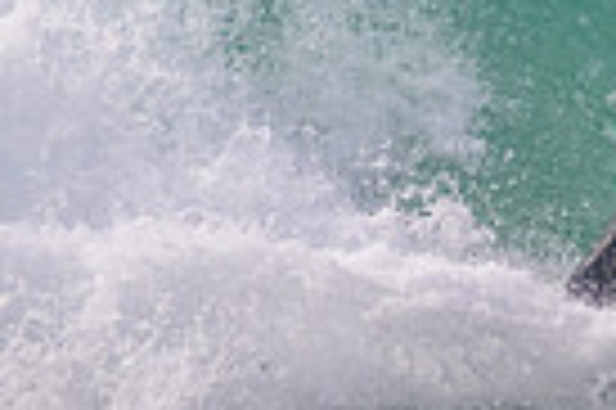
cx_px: 1160
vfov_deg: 0.4
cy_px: 29
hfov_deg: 0.6
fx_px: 58005
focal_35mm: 3394
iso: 1250
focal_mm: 800
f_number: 11
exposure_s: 1/2000
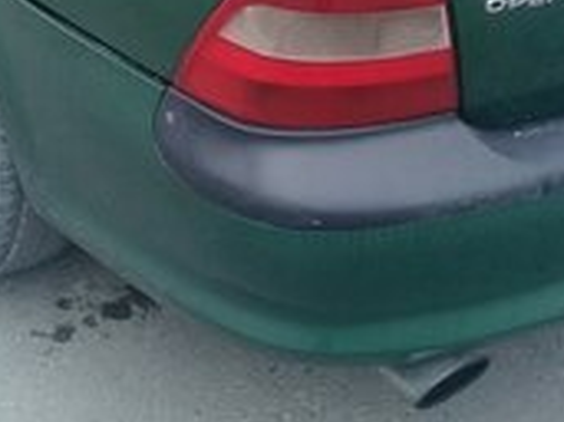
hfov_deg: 21.5
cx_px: 122
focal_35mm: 90
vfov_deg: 15.3
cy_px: -178
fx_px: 1465
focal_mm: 3.3
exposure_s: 1/198
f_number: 2.2
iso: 50
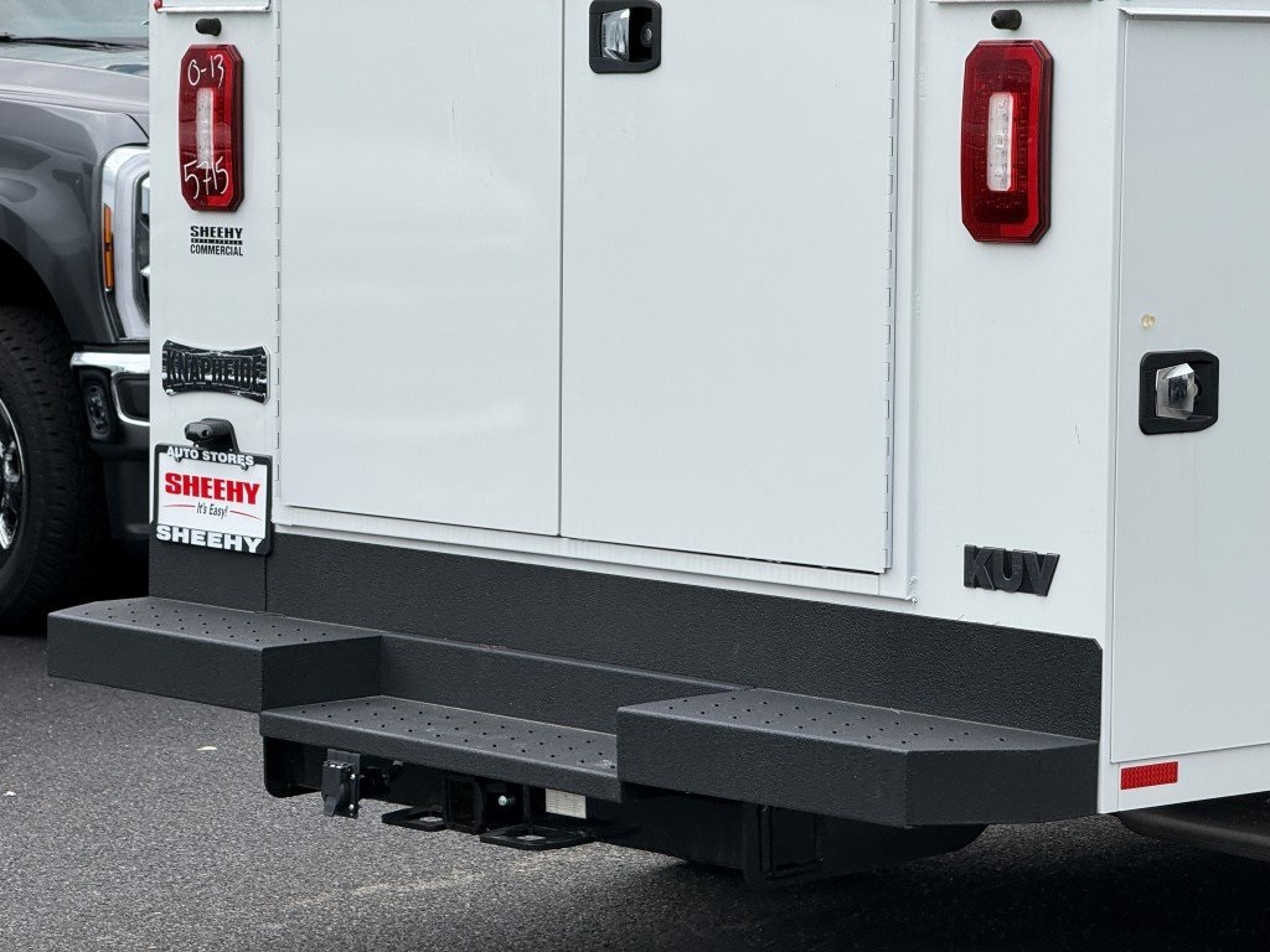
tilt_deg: -6.0
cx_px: 635
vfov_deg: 12.3
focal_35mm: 120
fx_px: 4403
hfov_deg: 16.4
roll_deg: +1.7
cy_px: 476
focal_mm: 15.66
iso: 50
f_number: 2.8
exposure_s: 1/707
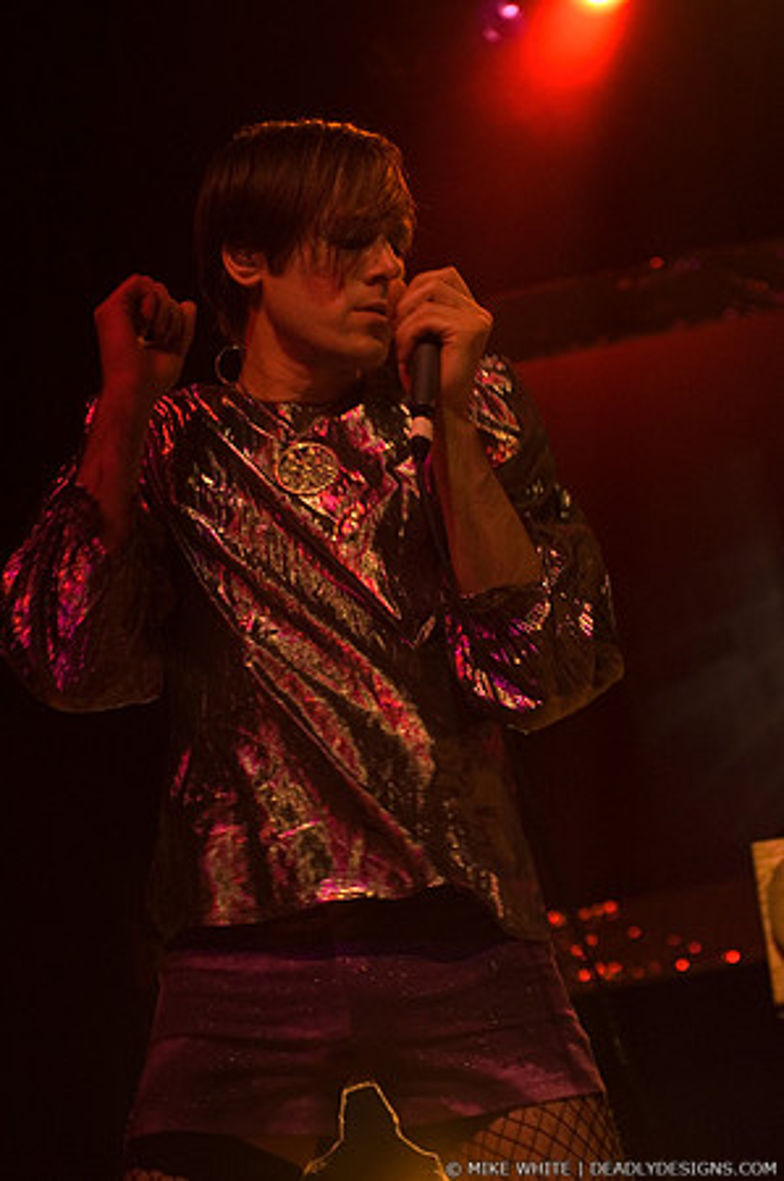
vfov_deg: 23.4
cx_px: 392
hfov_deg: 15.7
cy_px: 590
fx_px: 2848
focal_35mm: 87
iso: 800
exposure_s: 1/100
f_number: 2.8
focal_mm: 58
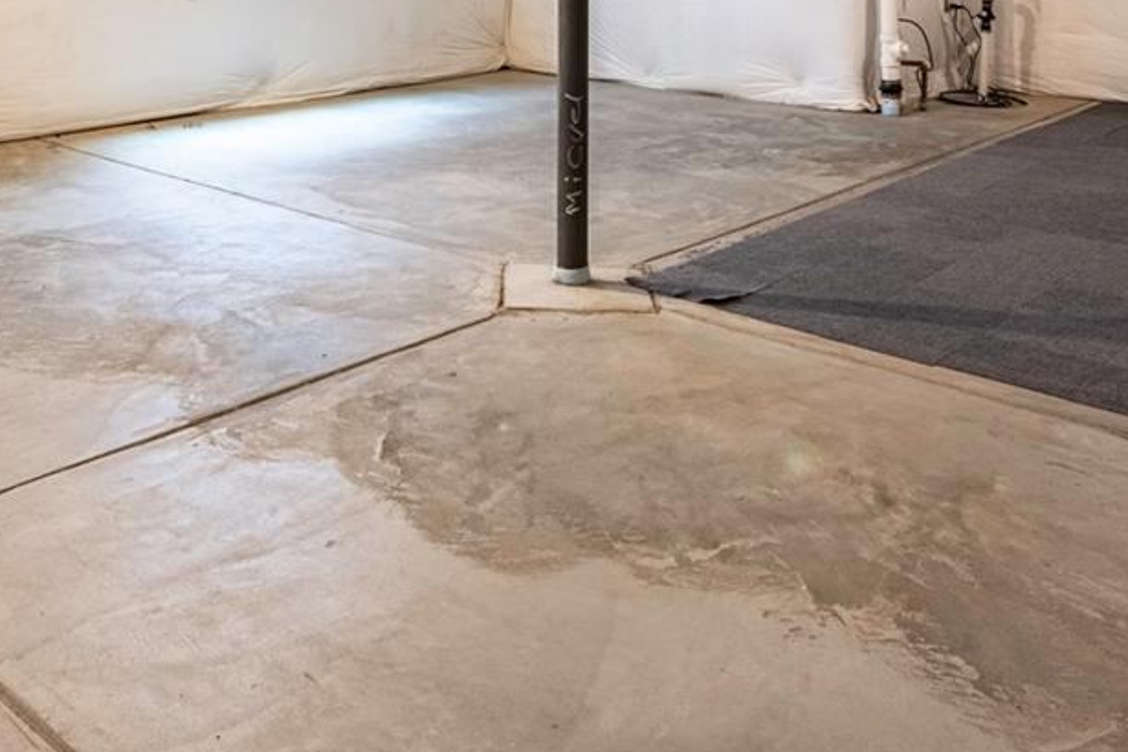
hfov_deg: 49.4
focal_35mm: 39
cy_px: -48
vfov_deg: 31.0
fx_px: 1222
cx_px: 486
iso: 400
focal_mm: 15
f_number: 8
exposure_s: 1/30
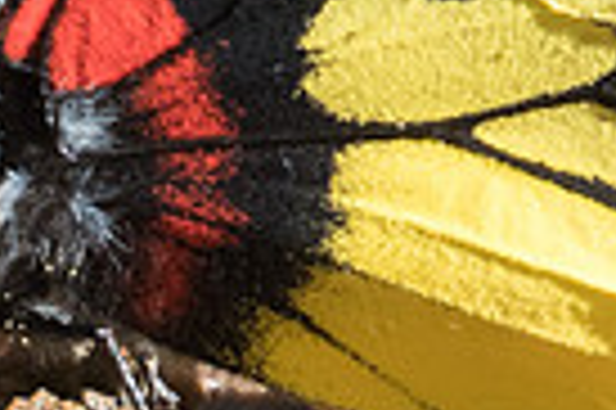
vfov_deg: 0.3
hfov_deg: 0.4
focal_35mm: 5039
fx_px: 86119
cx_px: 279
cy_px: -5
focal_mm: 400
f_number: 9
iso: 640
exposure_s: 1/500
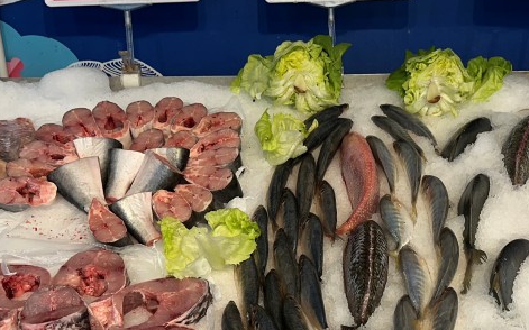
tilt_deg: -26.7
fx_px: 778
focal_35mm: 54
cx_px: 334
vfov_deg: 23.9
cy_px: 211
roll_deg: +1.3
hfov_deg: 37.3
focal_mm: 6.86
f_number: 1.78
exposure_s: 1/161
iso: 64
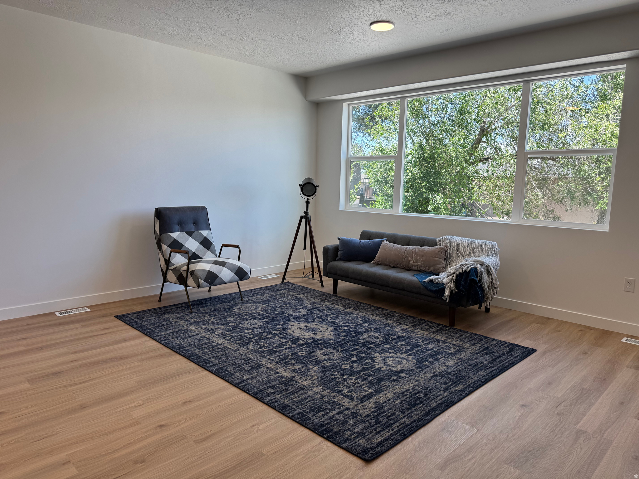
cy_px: 240
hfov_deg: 71.6
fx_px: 443
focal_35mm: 24
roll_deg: -1.7
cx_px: 320
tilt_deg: -9.2
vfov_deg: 56.8
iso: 80
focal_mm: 6.76
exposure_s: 1/299
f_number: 1.78
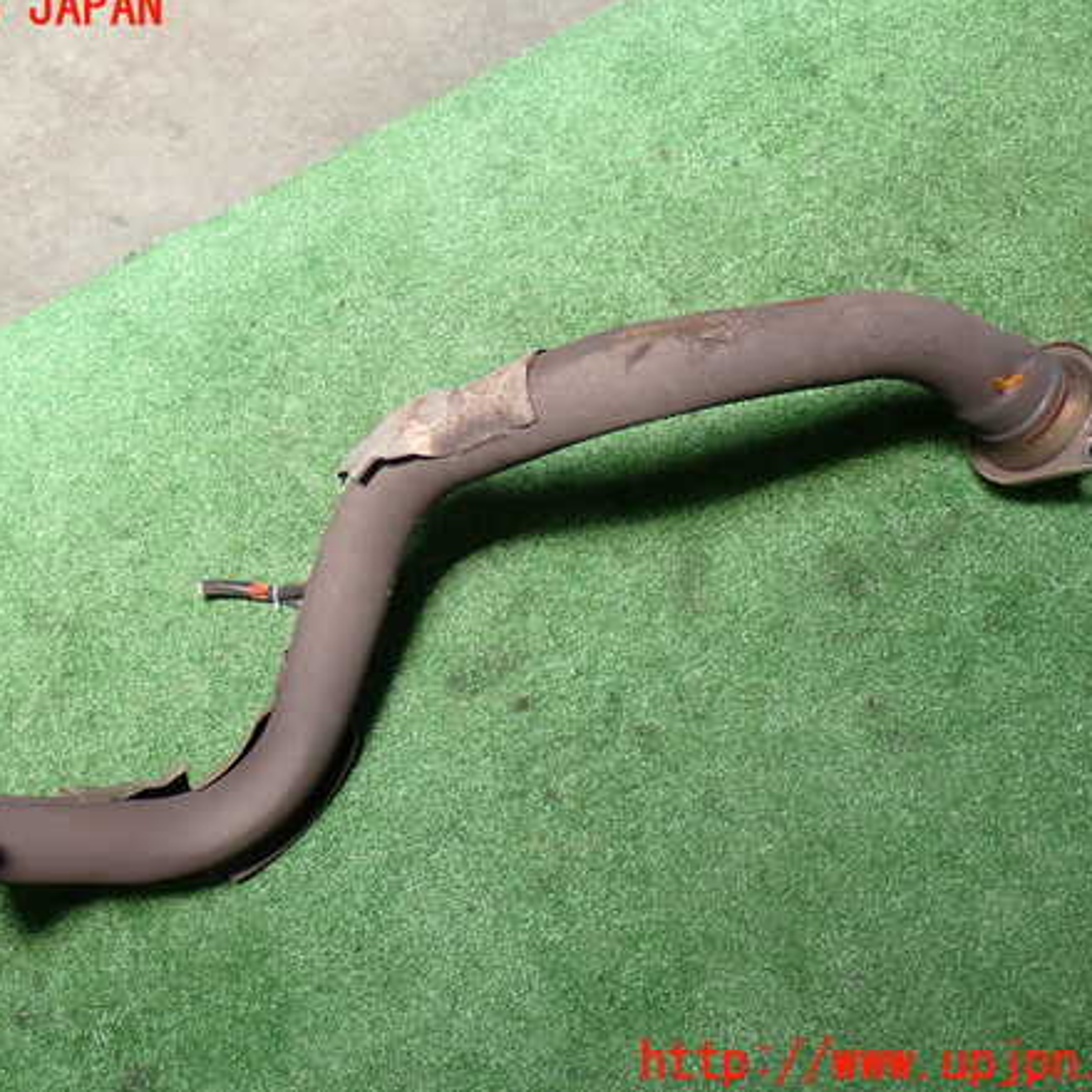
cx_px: 457
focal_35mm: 53
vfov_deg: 32.2
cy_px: 536
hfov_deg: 32.1
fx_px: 1892
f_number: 2.9
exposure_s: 1/80
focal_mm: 7.84
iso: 125
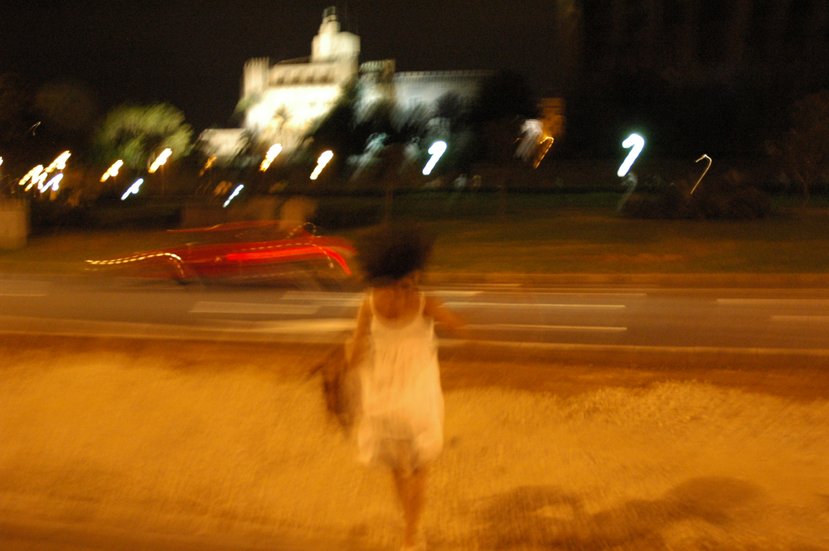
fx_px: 1588
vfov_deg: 19.7
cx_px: 414
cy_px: 276
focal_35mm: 69
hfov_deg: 29.3
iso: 1600
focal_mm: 46
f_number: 4.5
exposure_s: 1/6
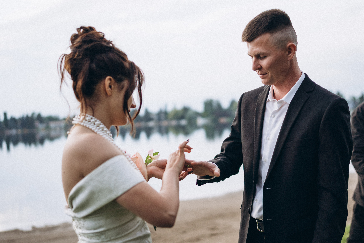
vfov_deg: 30.9
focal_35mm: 43
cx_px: 210
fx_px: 437
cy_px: 149
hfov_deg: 45.1
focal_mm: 35
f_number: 1.4
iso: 100
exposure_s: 1/1000
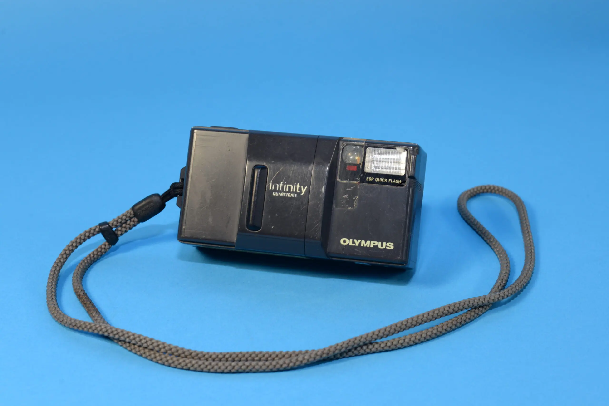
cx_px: 304
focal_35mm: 50
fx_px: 846
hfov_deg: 39.6
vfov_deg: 27.0
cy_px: 203
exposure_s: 1/60
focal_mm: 50
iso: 320
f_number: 8
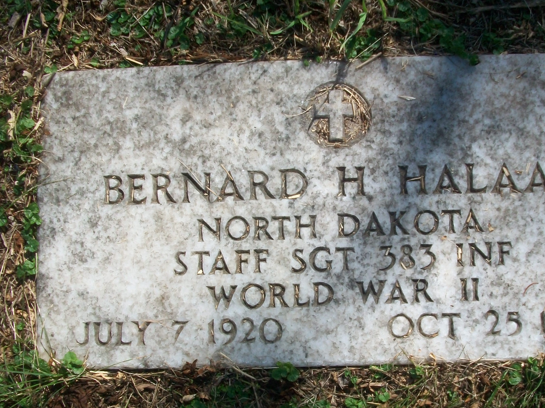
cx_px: 345
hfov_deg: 42.6
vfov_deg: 32.9
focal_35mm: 44
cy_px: 222
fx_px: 693
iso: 80
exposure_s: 1/400
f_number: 5.5
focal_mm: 5.7
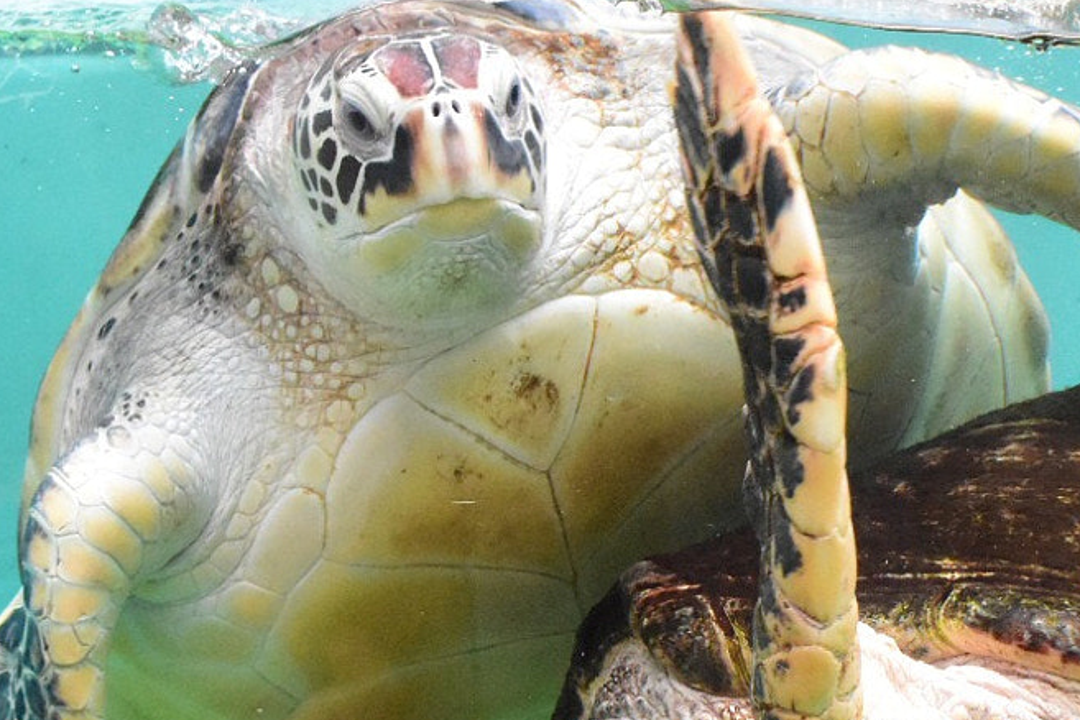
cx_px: 1006
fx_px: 3396
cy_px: 583
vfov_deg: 12.1
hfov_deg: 17.7
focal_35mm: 113
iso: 6400
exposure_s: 1/320
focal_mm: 31
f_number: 8
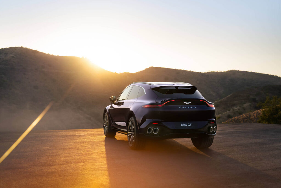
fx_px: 390
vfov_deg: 27.0
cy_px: 94
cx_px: 140
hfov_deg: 39.6
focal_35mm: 50
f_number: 2.8
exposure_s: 1/1600
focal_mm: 50
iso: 100
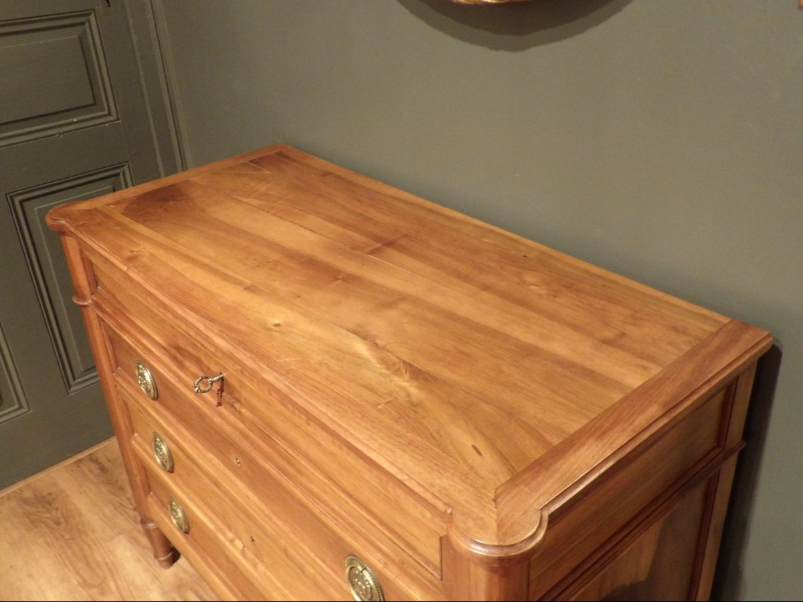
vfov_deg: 42.9
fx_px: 766
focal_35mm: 33
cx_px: 402
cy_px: 301
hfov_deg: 55.4
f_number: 3.1
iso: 800
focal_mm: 5.9
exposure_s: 1/11
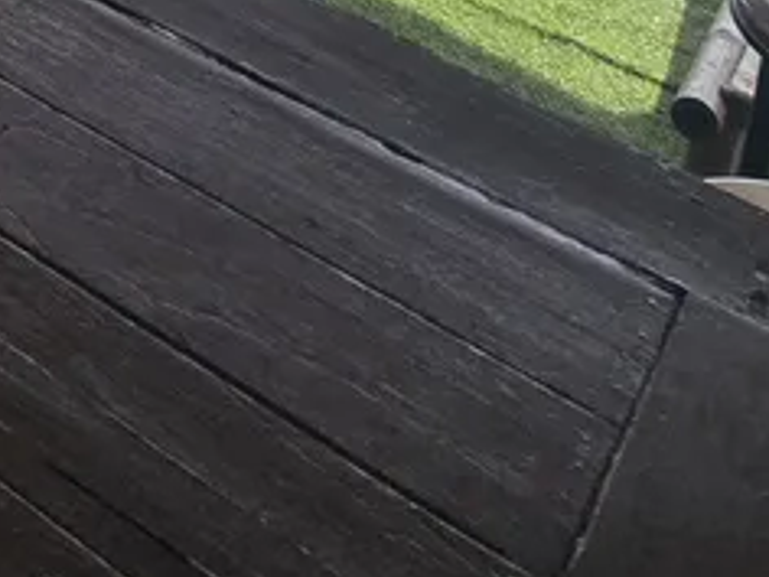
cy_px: -808
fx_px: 1466
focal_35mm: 66
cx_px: -352
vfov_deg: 14.5
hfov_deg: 23.9
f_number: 2.2
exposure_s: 1/2000
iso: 64
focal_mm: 2.2
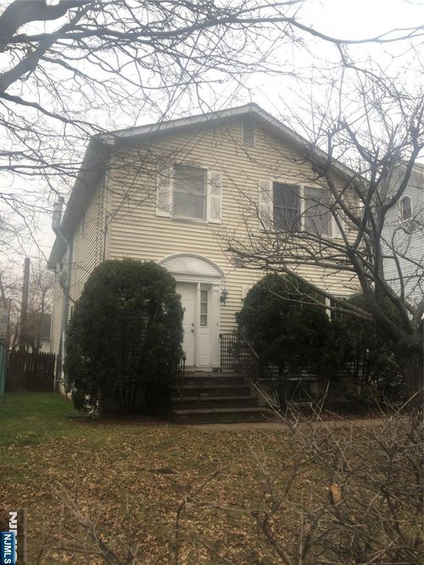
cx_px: 212
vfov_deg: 63.5
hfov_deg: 49.7
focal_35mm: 28
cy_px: 282
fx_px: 457
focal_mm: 3.99
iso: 64
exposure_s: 1/120
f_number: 1.8
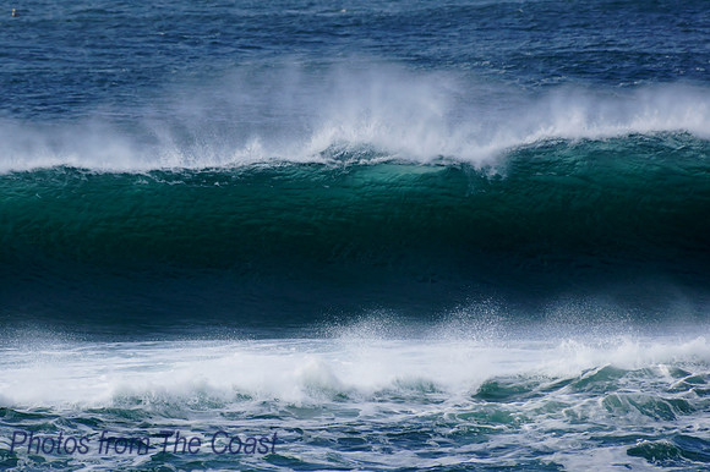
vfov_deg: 3.1
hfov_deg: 4.6
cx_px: 355
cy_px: 236
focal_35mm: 450
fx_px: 8870
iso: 100
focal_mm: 300
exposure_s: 1/500
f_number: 6.3
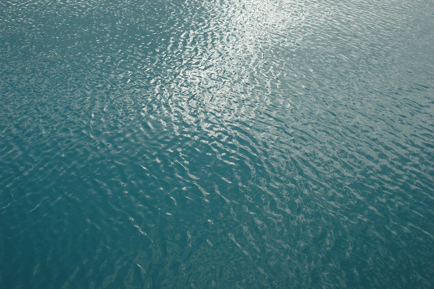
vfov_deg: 31.8
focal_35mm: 42
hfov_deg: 46.4
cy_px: 144
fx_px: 506
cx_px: 217
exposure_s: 1/400
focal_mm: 28
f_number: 10
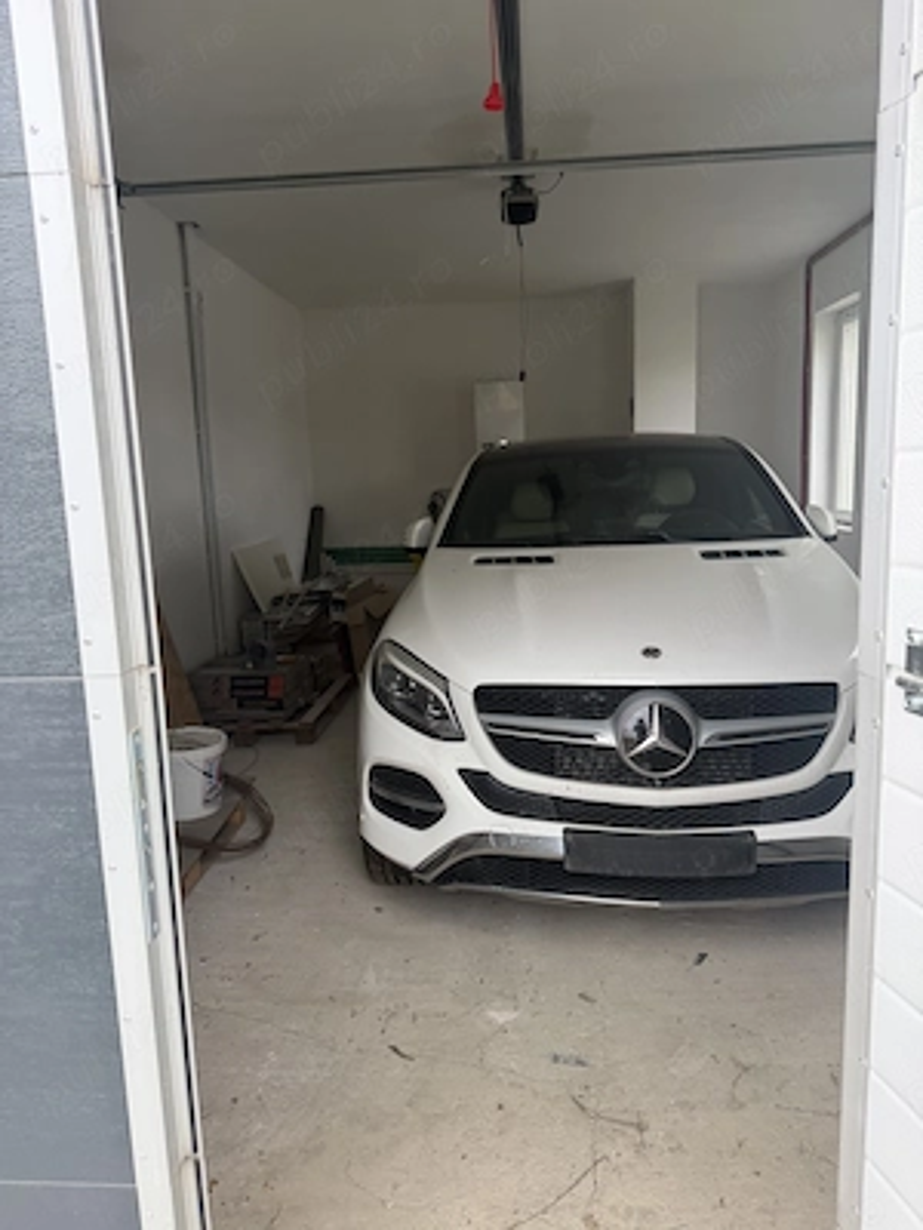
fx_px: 853
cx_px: 462
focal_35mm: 24
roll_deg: +2.9
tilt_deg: -8.4
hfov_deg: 56.8
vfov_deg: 71.6
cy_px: 615
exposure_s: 1/192
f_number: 1.78
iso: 100
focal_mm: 6.76
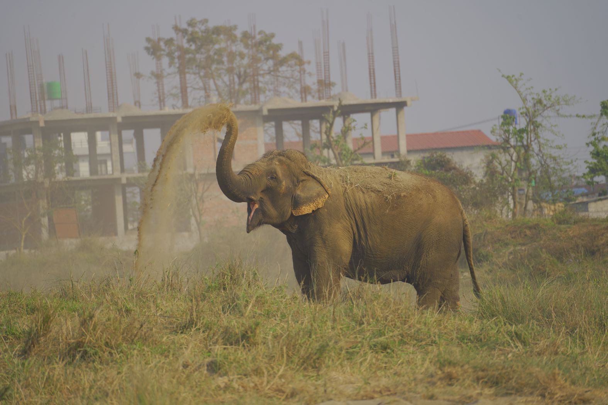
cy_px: 202
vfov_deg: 4.6
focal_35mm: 300
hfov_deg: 6.9
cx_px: 304
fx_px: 5066
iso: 100
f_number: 6.3
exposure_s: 1/200
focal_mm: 300
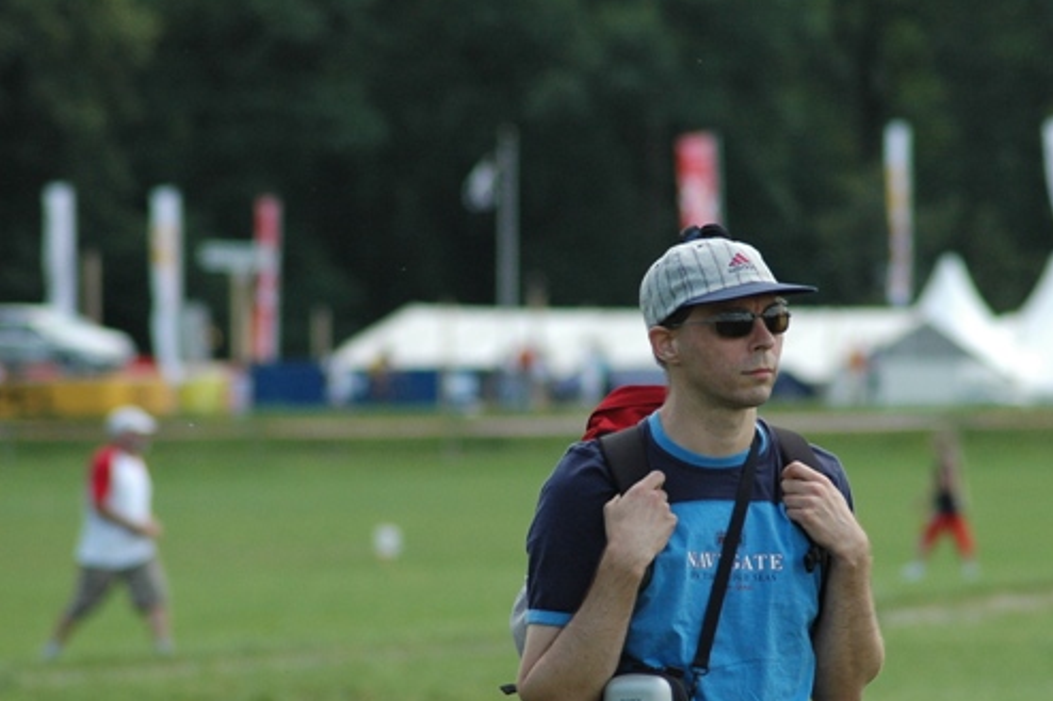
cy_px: 443
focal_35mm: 408
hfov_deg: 5.1
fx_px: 11929
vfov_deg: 3.4
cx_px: 680
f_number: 5.6
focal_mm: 210
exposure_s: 1/1000
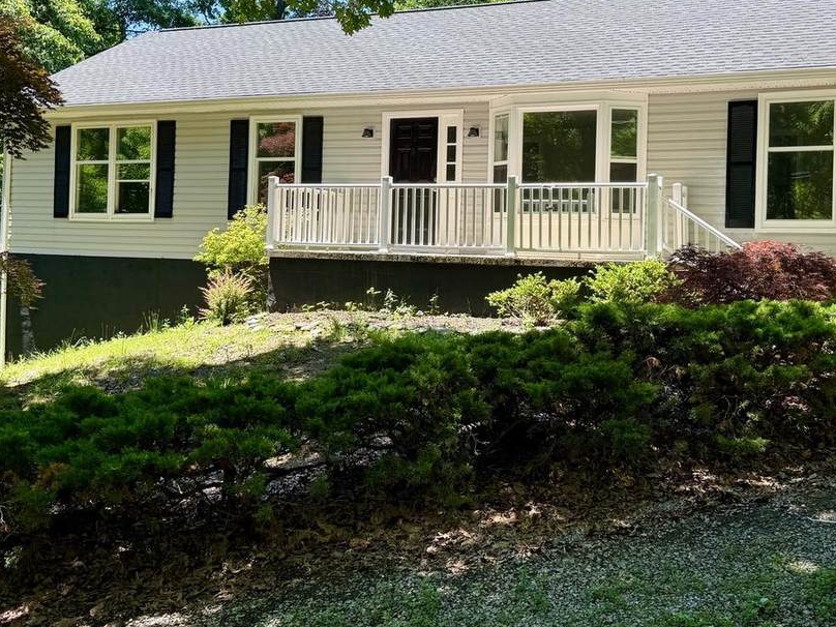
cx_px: 494
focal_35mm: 38
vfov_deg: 37.5
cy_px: 237
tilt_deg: +0.8
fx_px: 918
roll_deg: -2.0
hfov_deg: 48.7
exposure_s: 1/858
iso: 80
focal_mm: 6.76
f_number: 1.78
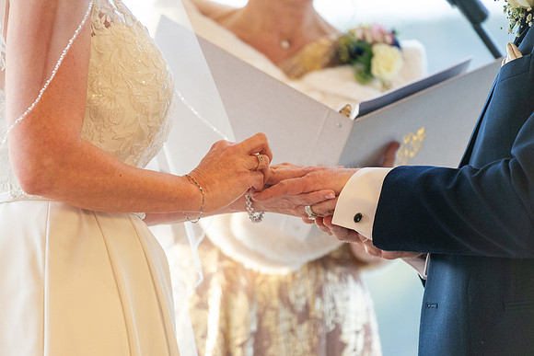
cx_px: 233
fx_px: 3476
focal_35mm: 234
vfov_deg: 5.9
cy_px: 232
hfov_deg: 8.8
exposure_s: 1/400
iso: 3200
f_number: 2.8
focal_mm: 180
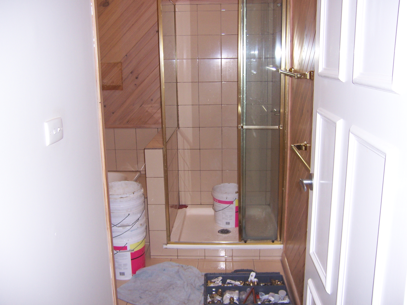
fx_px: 388
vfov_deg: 42.9
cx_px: 204
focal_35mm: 33
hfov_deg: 55.4
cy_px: 152
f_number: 2.8
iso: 140
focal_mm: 5.5
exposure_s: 1/60
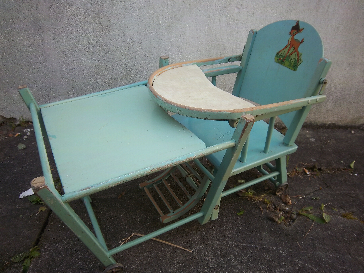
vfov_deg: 49.7
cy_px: 136
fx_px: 294
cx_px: 182
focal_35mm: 28
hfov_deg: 63.4
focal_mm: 5.1
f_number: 3.5
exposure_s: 1/80
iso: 64
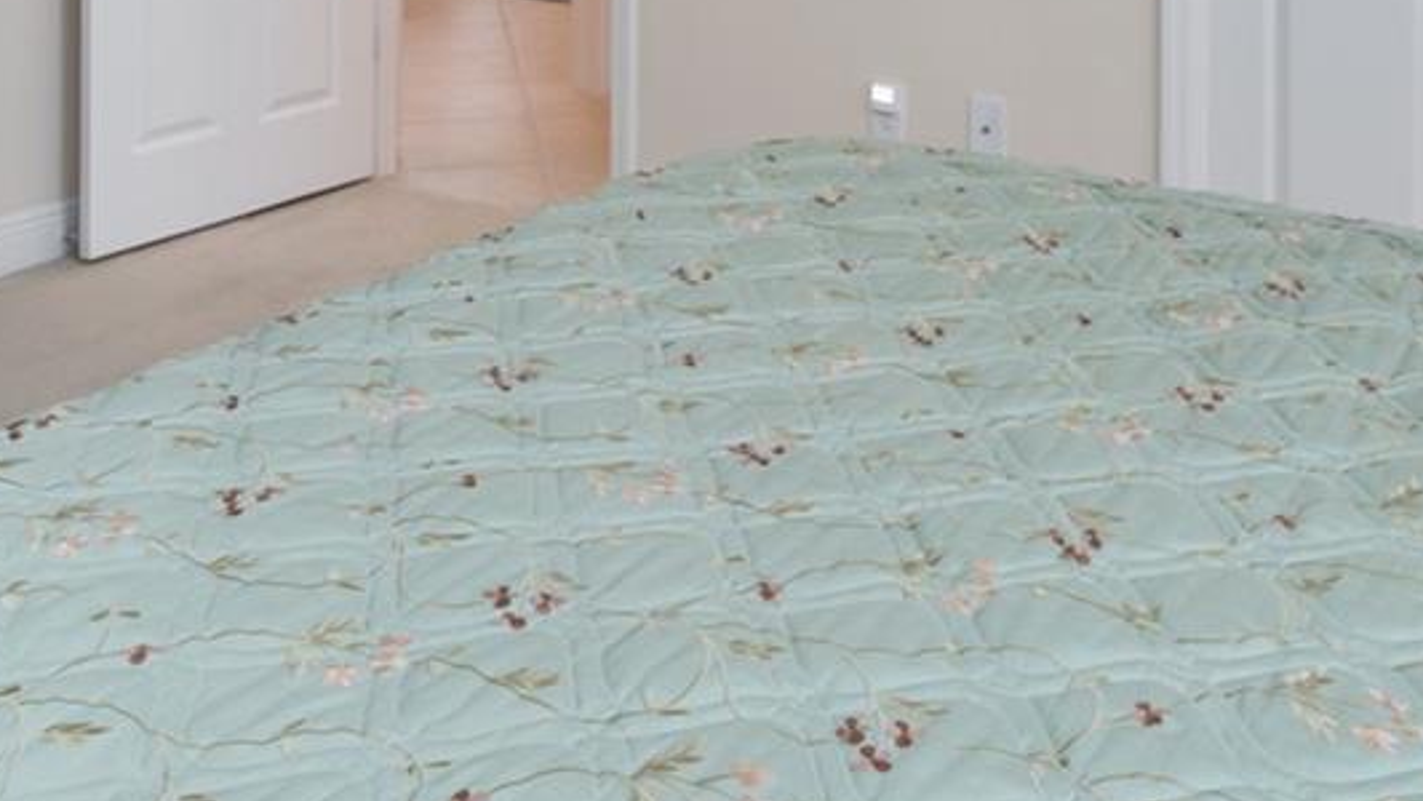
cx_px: 707
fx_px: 1660
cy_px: -283
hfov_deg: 46.4
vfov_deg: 23.5
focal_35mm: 44
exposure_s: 1/2.5
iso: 400
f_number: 7.1
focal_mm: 14
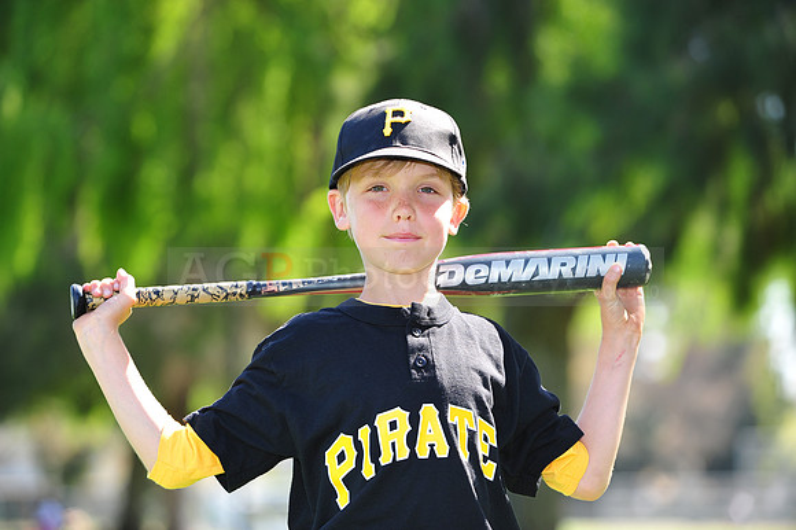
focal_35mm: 135
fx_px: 2983
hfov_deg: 15.2
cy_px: 265
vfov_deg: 10.1
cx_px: 398
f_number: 4.5
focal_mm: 135
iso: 200
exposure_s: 1/250
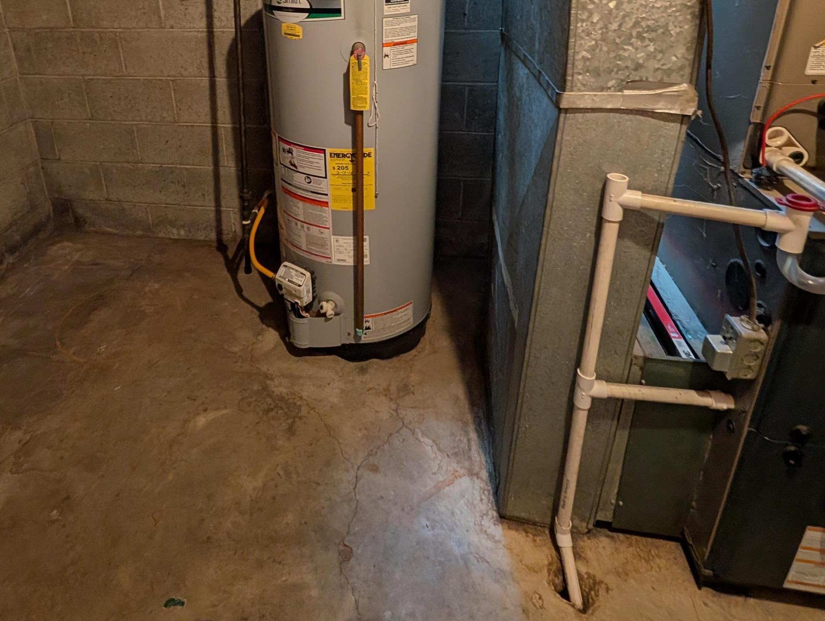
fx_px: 477
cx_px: 339
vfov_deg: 60.5
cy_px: 120
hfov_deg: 80.9
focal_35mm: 20
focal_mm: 2.02
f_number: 1.7
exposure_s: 1/24
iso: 98
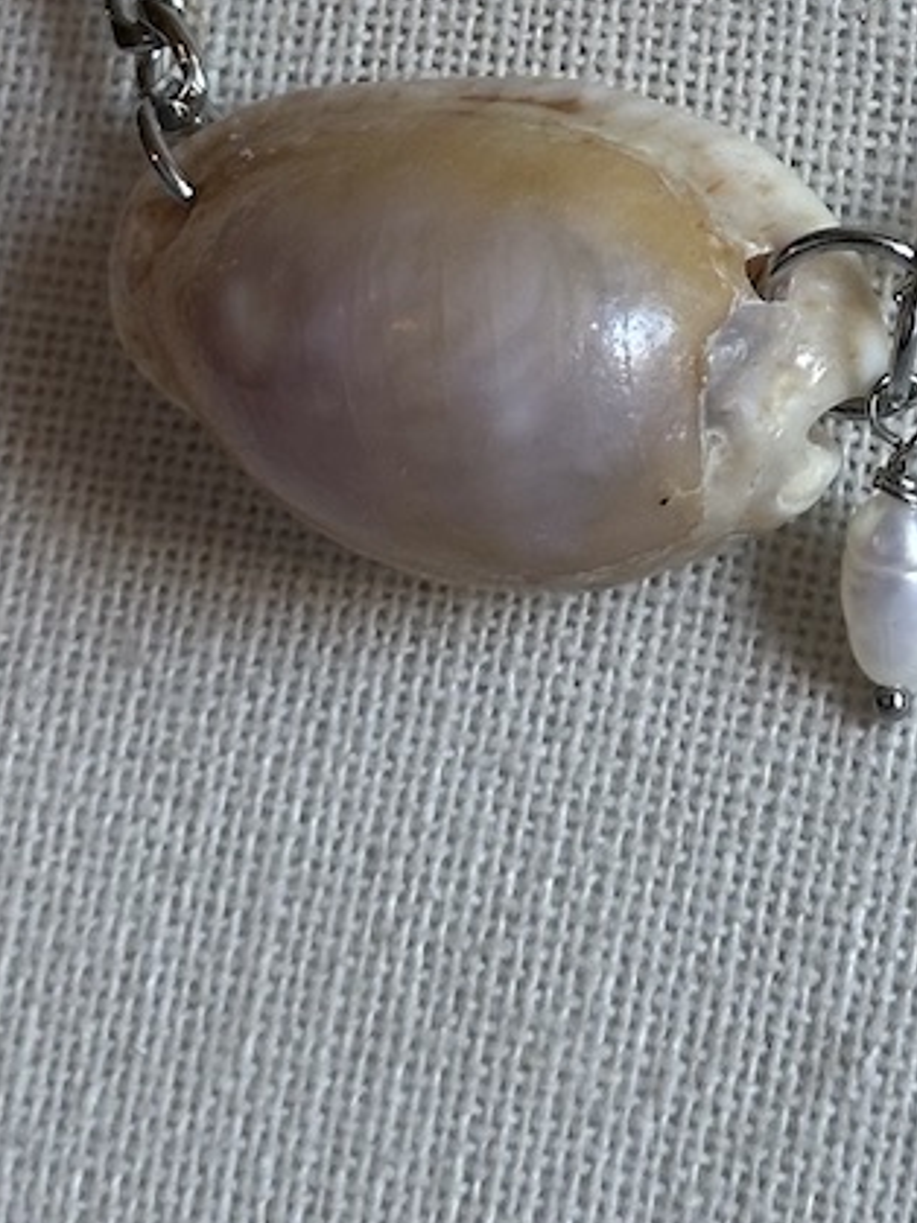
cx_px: 1119
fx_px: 5831
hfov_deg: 8.9
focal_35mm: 165
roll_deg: +1.3
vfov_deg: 11.6
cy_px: -412
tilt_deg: -11.1
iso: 64
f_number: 1.78
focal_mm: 6.86
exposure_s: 1/50
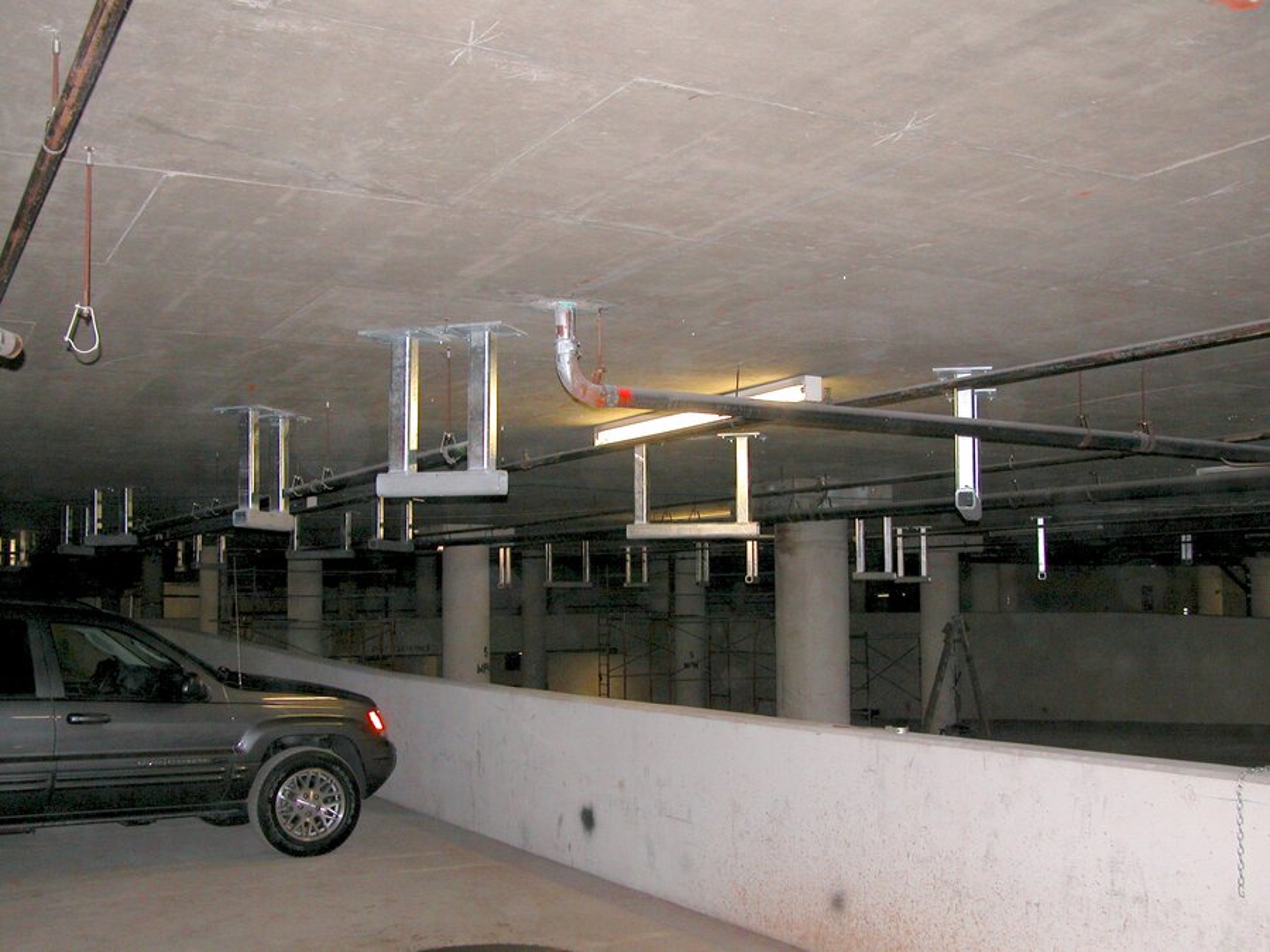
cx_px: 635
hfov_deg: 47.9
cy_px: 476
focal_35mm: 39
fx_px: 1431
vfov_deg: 36.8
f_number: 2.9
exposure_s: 1/60
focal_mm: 10
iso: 200
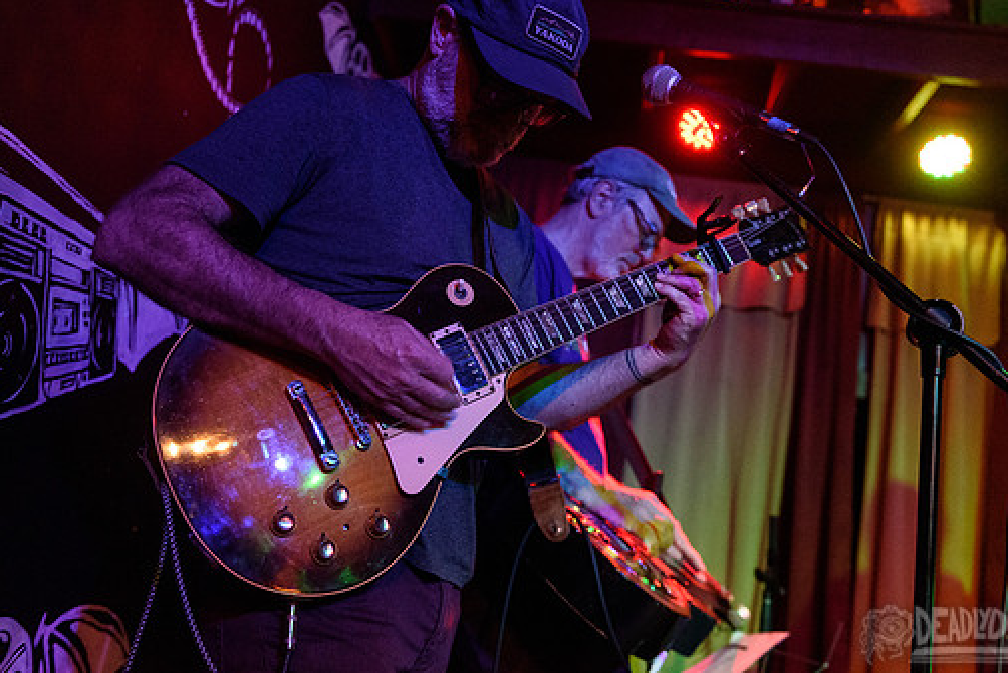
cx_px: 516
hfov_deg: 51.9
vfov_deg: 35.9
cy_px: 288
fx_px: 1036
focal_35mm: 37
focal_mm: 32
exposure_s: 1/60
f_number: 3.2
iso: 3200
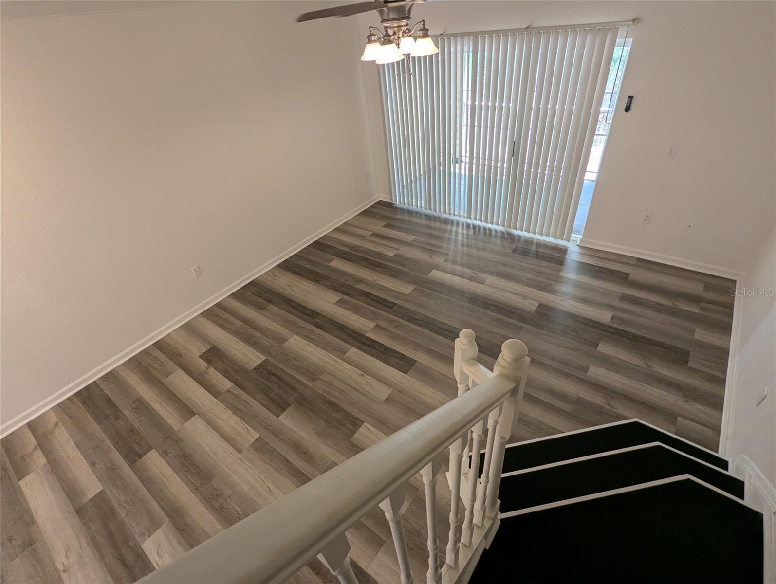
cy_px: 292
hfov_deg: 94.4
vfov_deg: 78.2
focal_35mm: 16
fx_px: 359
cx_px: 388
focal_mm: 2.35
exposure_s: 1/40
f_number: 2.2
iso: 90
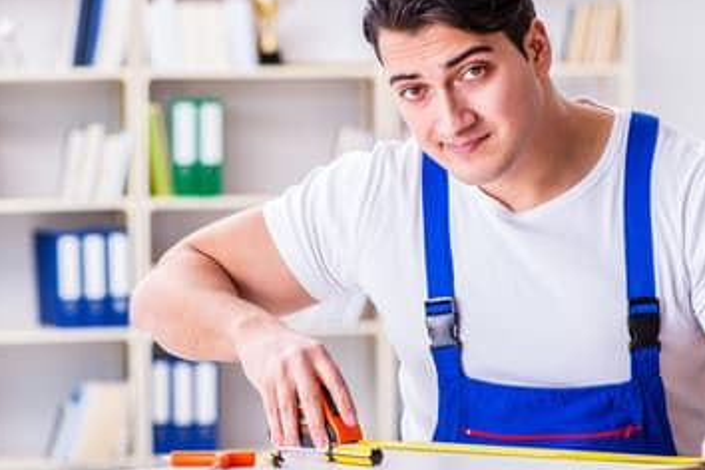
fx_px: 3192
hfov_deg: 12.6
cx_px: 349
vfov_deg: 8.4
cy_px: 232
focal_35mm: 163
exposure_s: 1/100
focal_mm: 105
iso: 160
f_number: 5
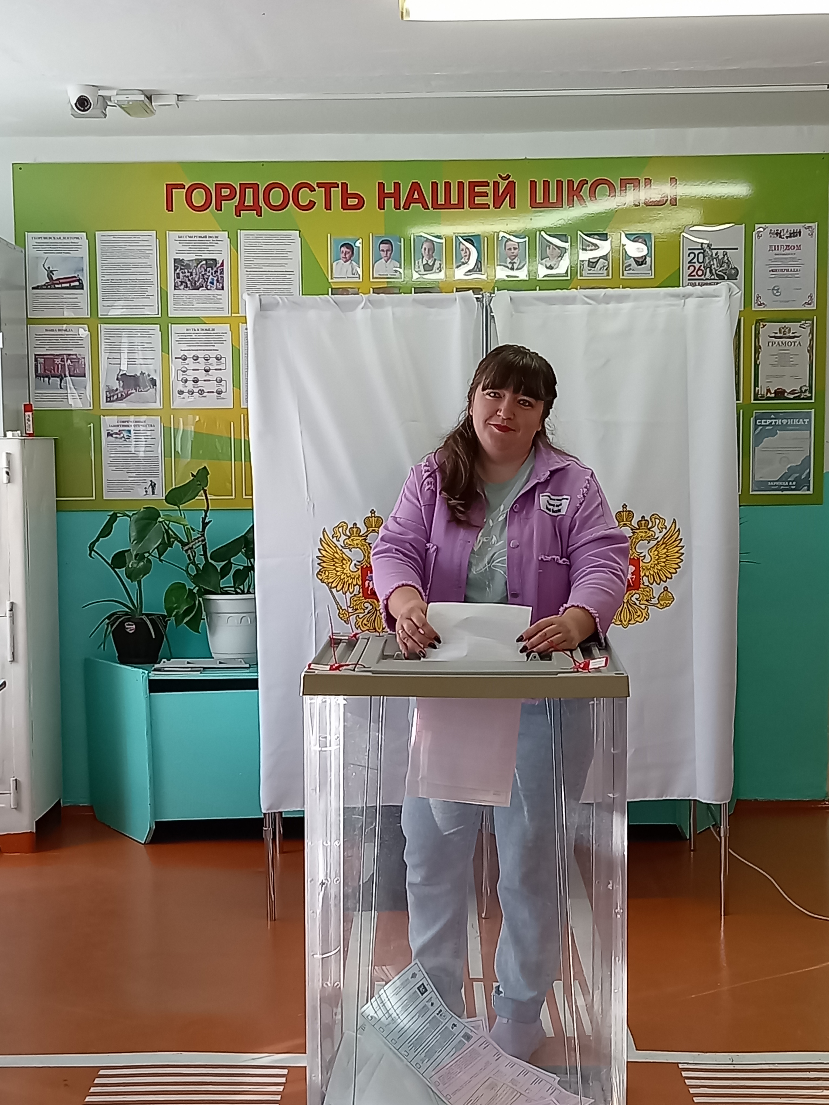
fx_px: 1692
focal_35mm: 53
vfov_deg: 36.2
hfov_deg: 27.5
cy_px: 552
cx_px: 414
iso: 218
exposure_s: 1/33.3
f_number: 1.8
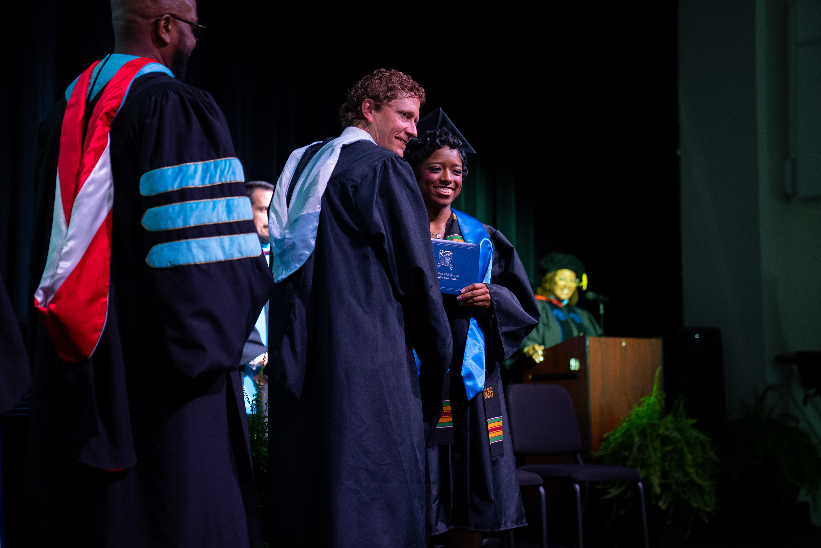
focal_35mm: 70
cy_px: 274
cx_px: 410
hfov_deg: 28.8
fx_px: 1597
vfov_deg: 19.5
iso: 1600
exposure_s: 1/125
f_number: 2.8
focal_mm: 70
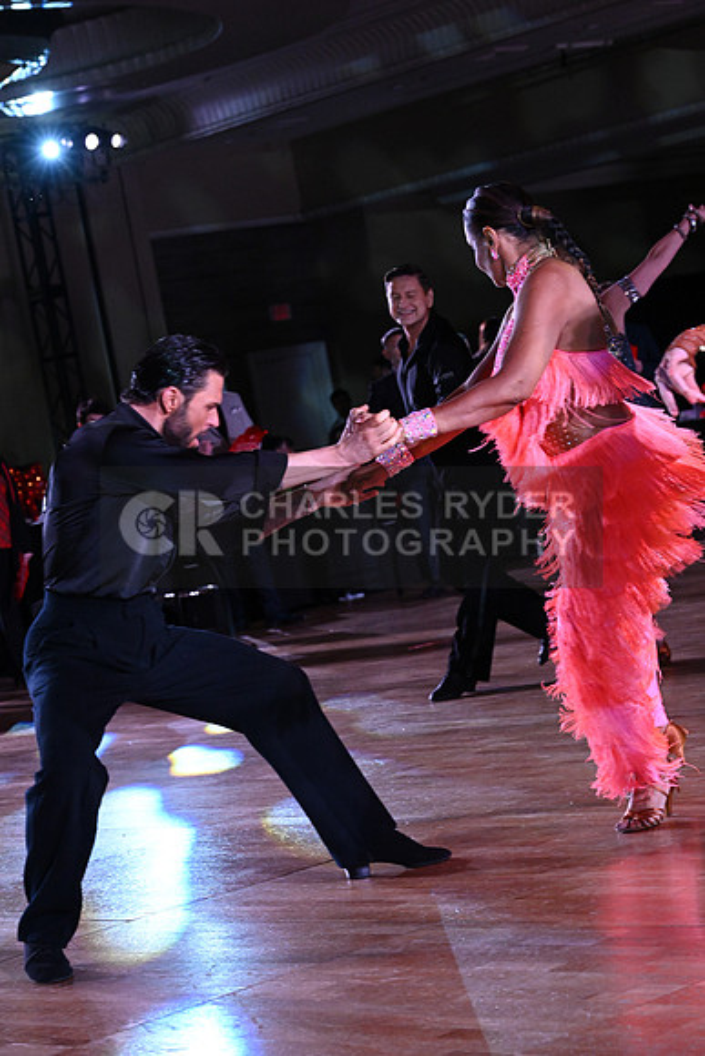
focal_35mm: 91
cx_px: 352
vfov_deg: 22.4
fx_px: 2671
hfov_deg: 15.0
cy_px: 528
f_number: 7.1
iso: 5000
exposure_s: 1/320
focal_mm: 91
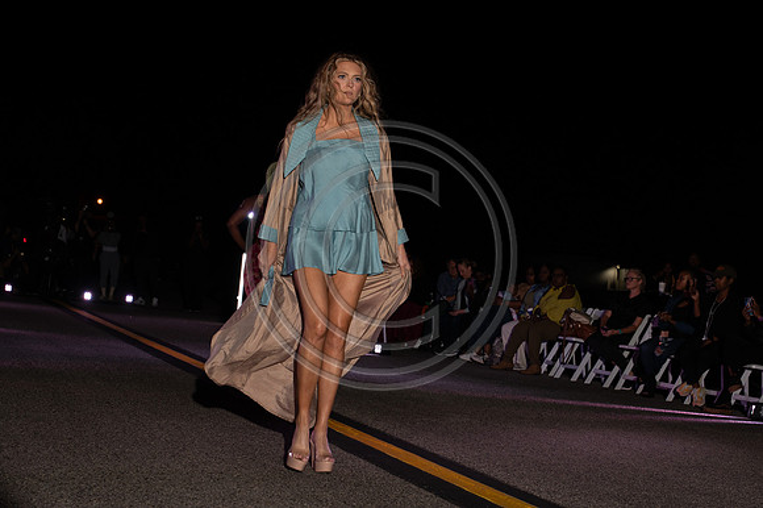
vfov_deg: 19.4
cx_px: 382
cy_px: 254
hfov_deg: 28.9
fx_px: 1483
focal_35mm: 70
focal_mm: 70
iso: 1000
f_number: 6.3
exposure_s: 1/200
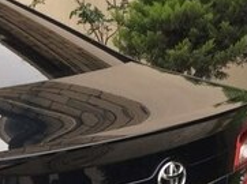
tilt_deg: -18.4
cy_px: 219
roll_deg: +0.3
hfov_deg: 16.3
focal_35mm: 106
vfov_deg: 13.5
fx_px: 755
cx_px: -166
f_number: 2.2
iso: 40
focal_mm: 4.15
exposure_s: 1/100
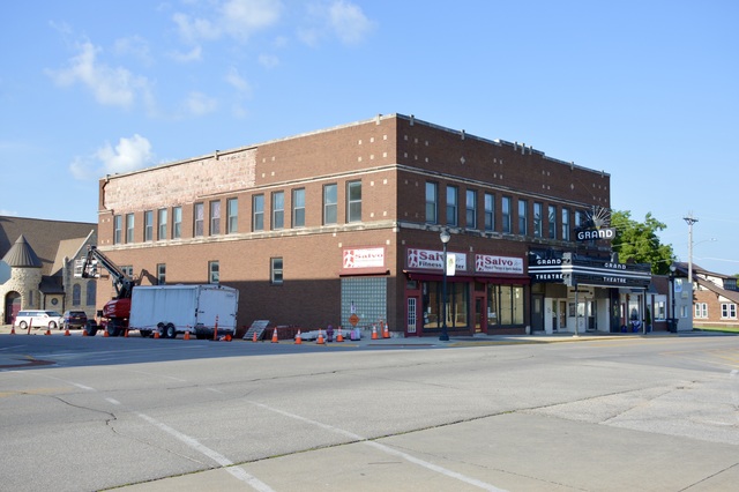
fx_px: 739
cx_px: 370
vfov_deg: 36.8
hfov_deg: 53.2
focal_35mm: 36
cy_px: 246
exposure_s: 1/200
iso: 100
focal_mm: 24
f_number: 7.1
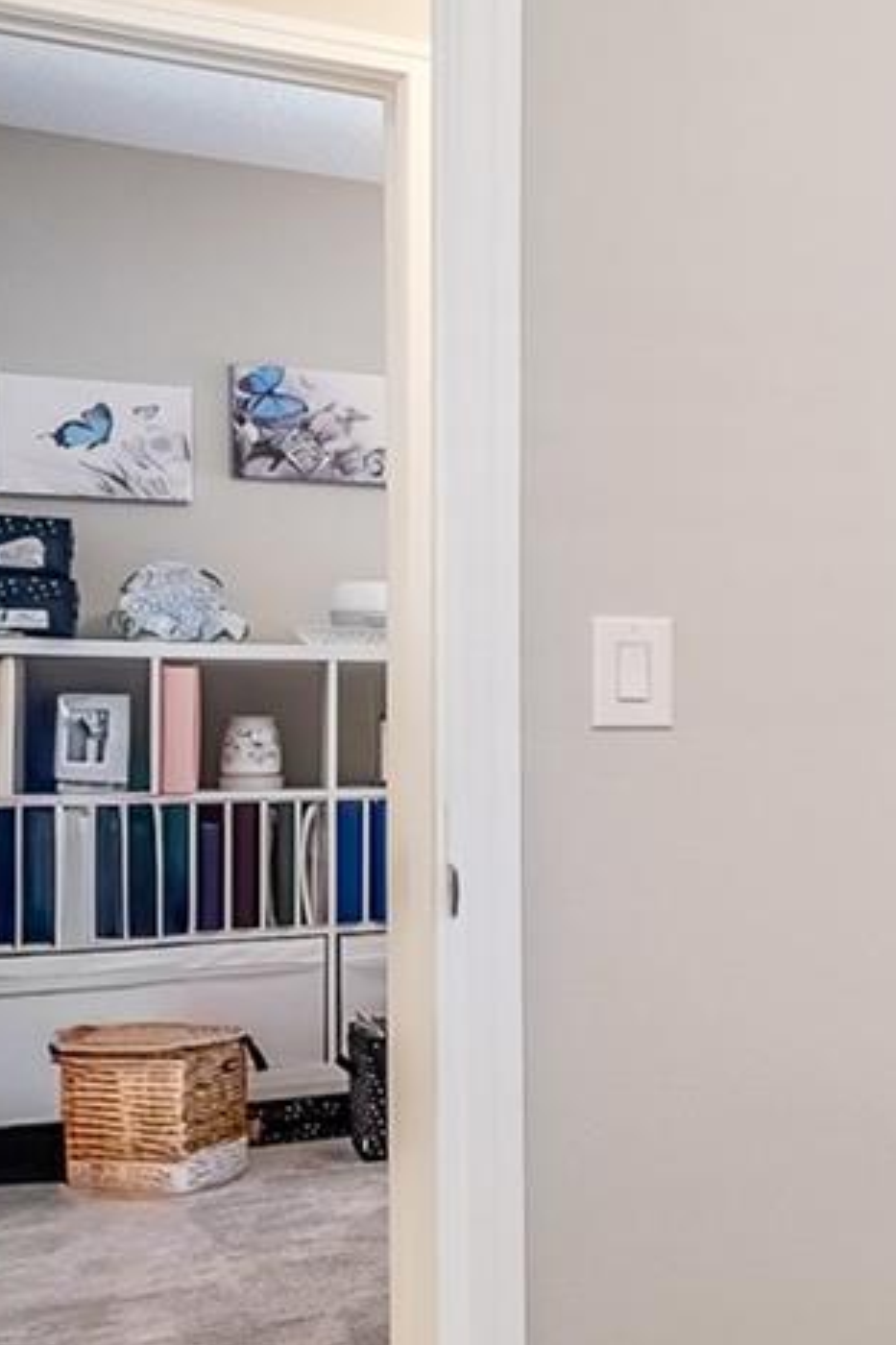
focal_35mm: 48
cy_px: 743
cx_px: 1899
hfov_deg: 17.4
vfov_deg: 41.1
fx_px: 1793
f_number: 3.5
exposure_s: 1/2500
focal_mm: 14
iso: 1250
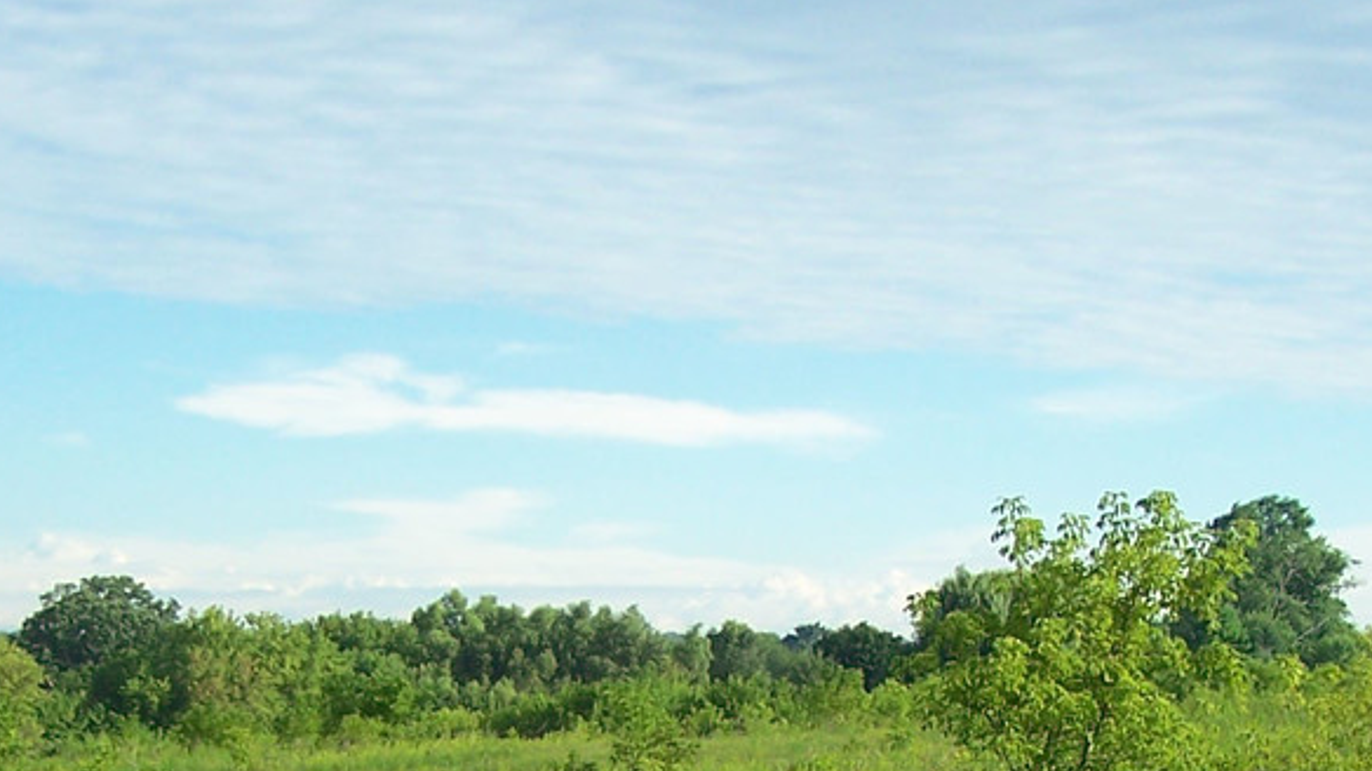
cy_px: 1185
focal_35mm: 102
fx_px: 3709
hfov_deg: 21.0
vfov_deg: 11.3
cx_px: 640
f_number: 2.8
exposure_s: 1/640
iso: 80
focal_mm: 6.3
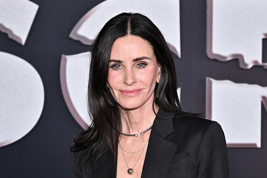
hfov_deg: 21.2
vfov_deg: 14.3
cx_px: 133
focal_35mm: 96
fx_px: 712
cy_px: 89
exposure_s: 1/200
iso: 1000
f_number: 8
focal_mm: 95
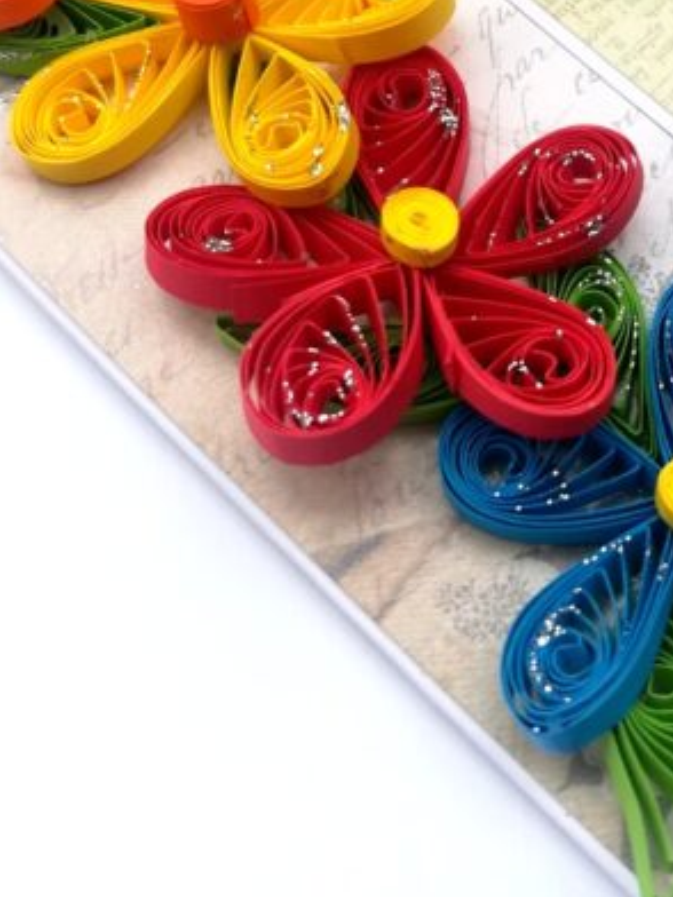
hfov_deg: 26.6
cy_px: 215
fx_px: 1374
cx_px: 609
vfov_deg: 35.3
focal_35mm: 53
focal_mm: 3.83
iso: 50
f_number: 2.2
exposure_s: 1/113
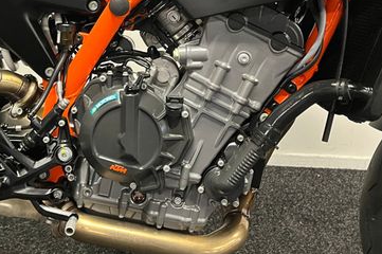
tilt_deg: -11.6
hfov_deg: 40.6
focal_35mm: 48
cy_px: 36
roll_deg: -2.3
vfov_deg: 27.2
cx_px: 127
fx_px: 509
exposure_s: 1/50
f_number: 1.6
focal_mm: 5.1
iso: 500
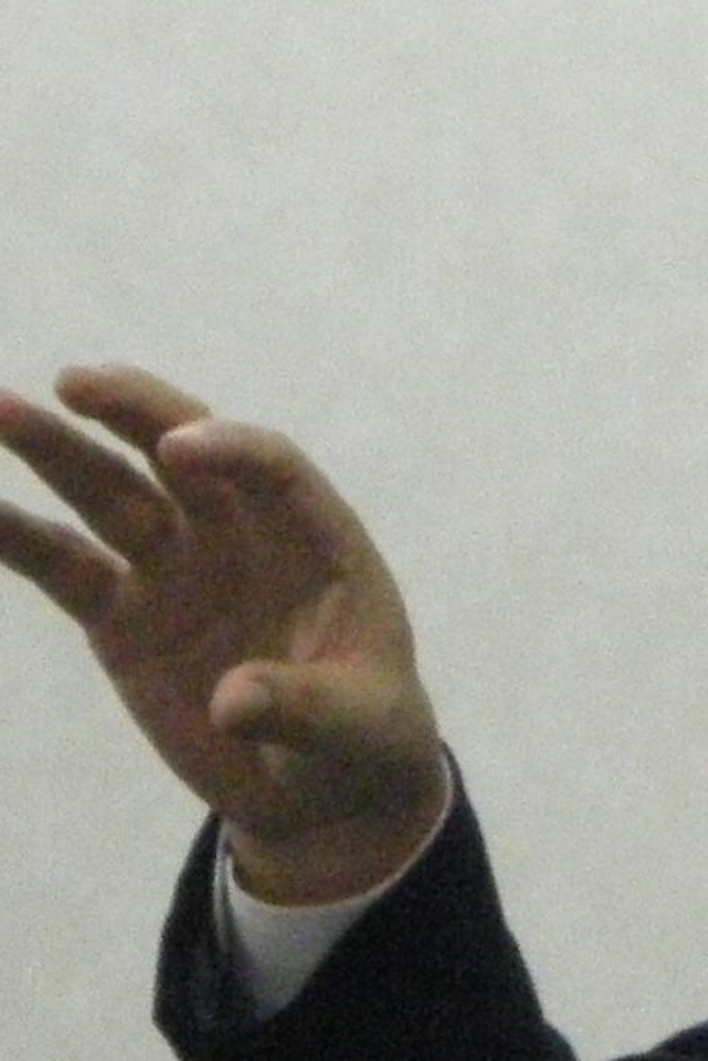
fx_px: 12324
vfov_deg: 4.9
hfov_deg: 3.3
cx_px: 1374
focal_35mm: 418
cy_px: 629
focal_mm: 18.9
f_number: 5.9
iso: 800
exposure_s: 1/50
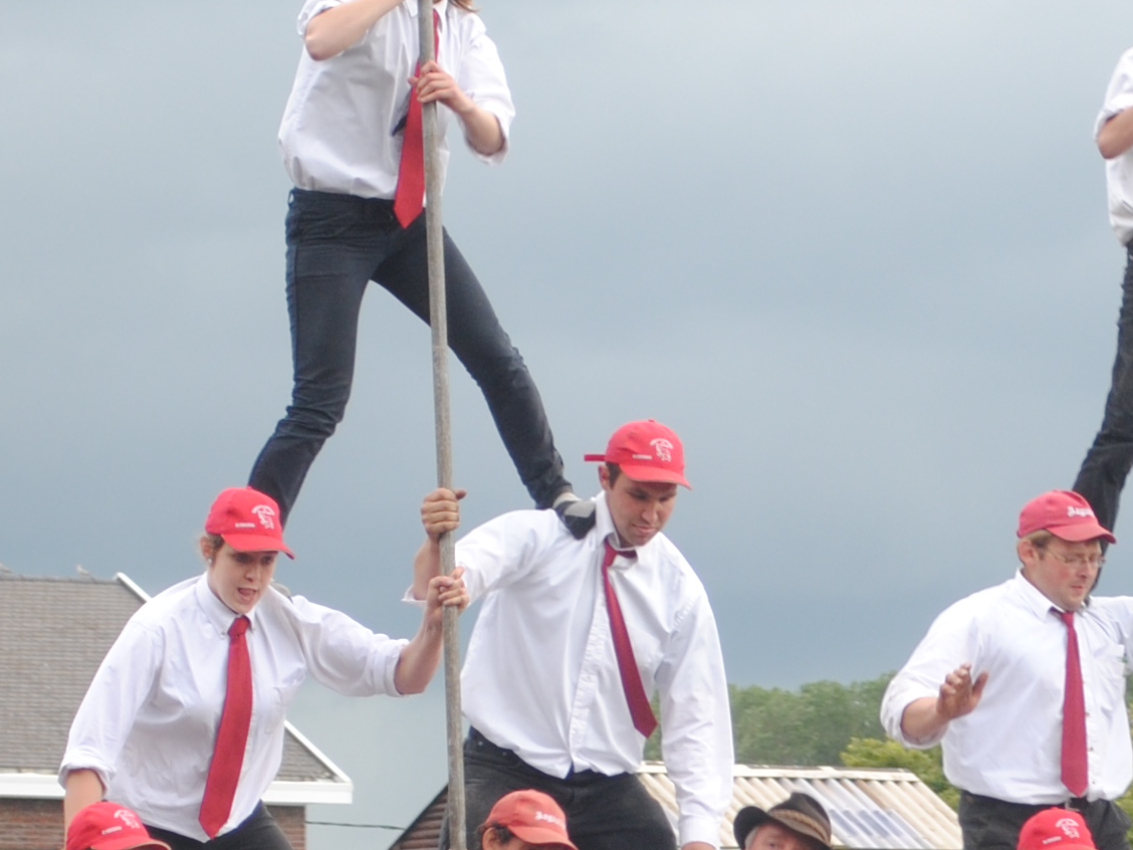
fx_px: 7463
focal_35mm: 228
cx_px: 824
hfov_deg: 8.7
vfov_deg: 6.5
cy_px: 840
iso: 180
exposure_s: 1/125
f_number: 5.6
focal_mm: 46
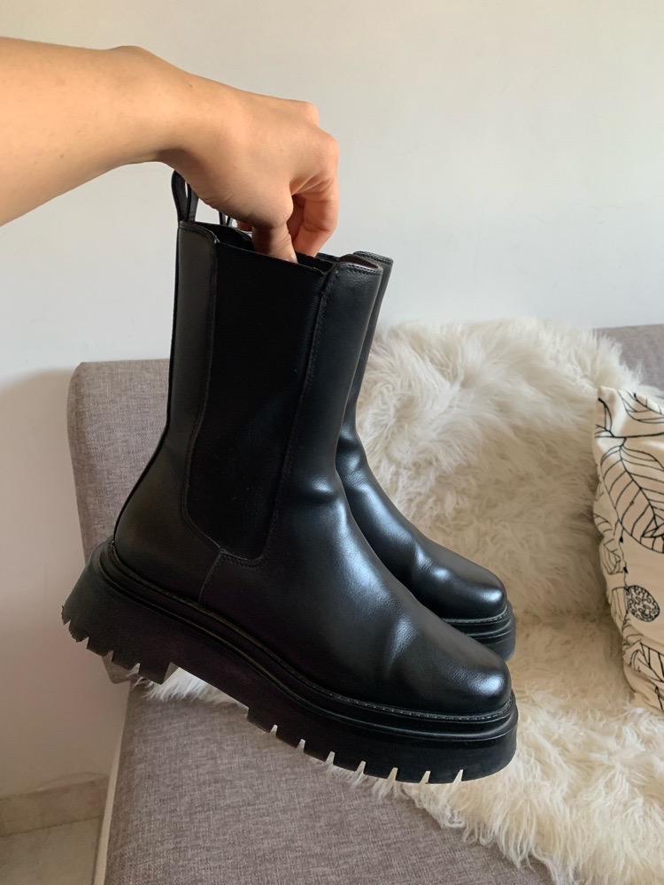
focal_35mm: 26
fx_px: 665
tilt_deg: -14.2
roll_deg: +2.3
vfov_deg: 67.3
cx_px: 332
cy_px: 442
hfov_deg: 53.1
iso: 160
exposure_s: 1/60
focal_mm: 4.25
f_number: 1.8
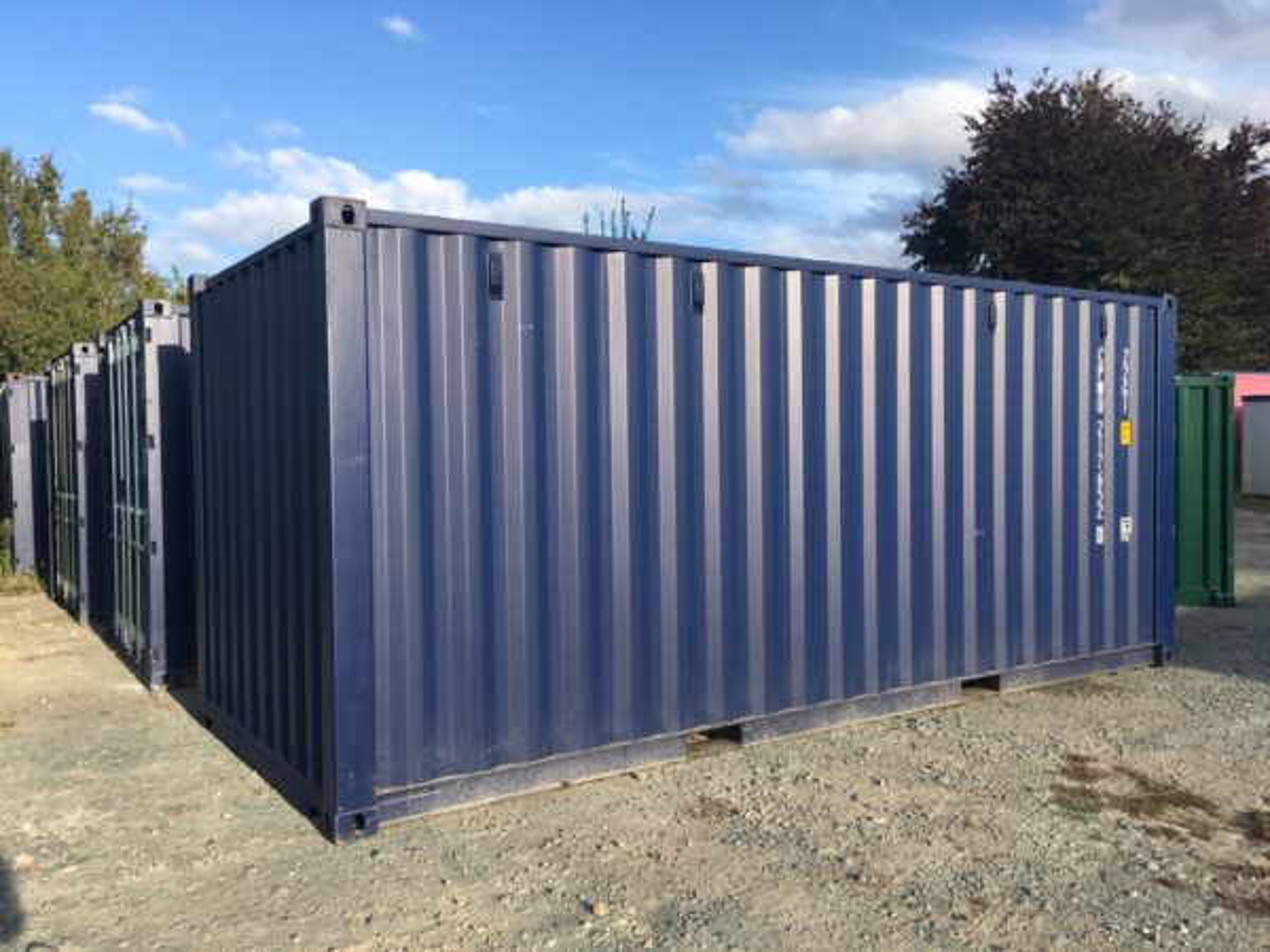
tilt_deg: -0.6
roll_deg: +1.8
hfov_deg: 61.7
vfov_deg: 48.2
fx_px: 1064
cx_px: 635
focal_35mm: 29
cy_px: 476
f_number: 2.2
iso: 25
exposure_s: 1/739
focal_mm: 4.15
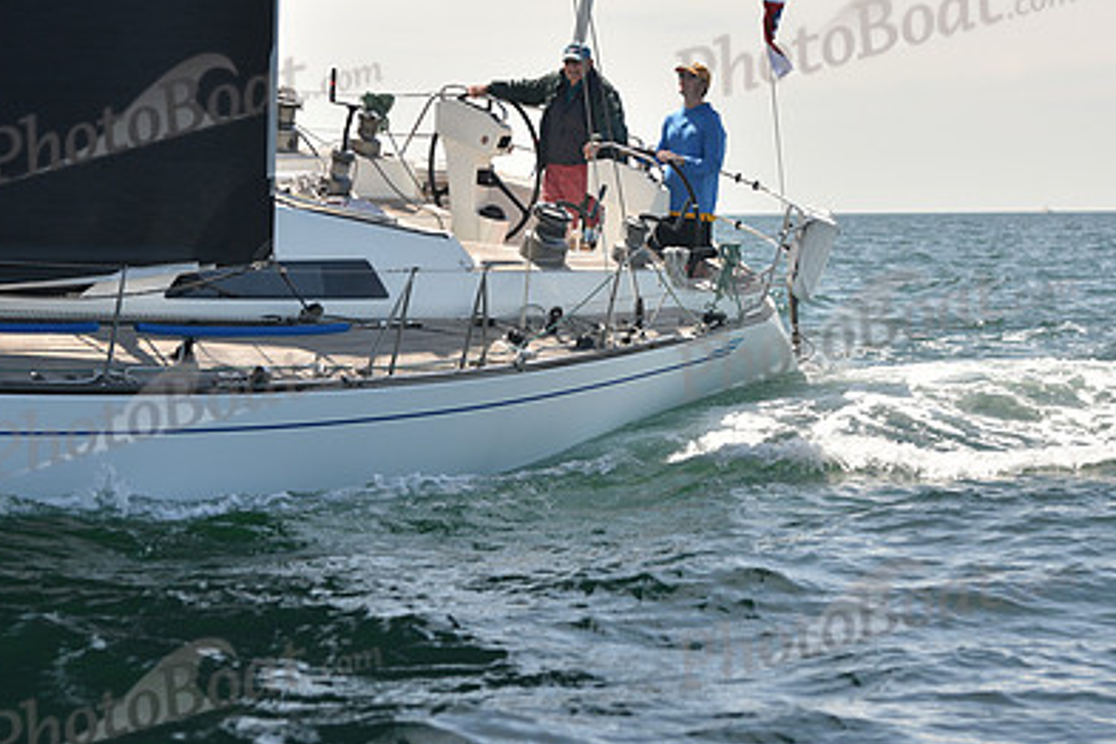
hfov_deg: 16.9
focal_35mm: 121
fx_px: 3751
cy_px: 220
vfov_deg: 11.3
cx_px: 531
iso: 250
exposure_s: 1/640
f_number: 4.5
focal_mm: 82
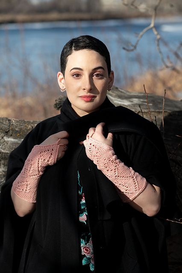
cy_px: 136
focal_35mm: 105
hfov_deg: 13.0
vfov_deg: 19.5
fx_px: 797
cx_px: 91
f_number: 5.6
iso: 500
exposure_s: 1/6400
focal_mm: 105
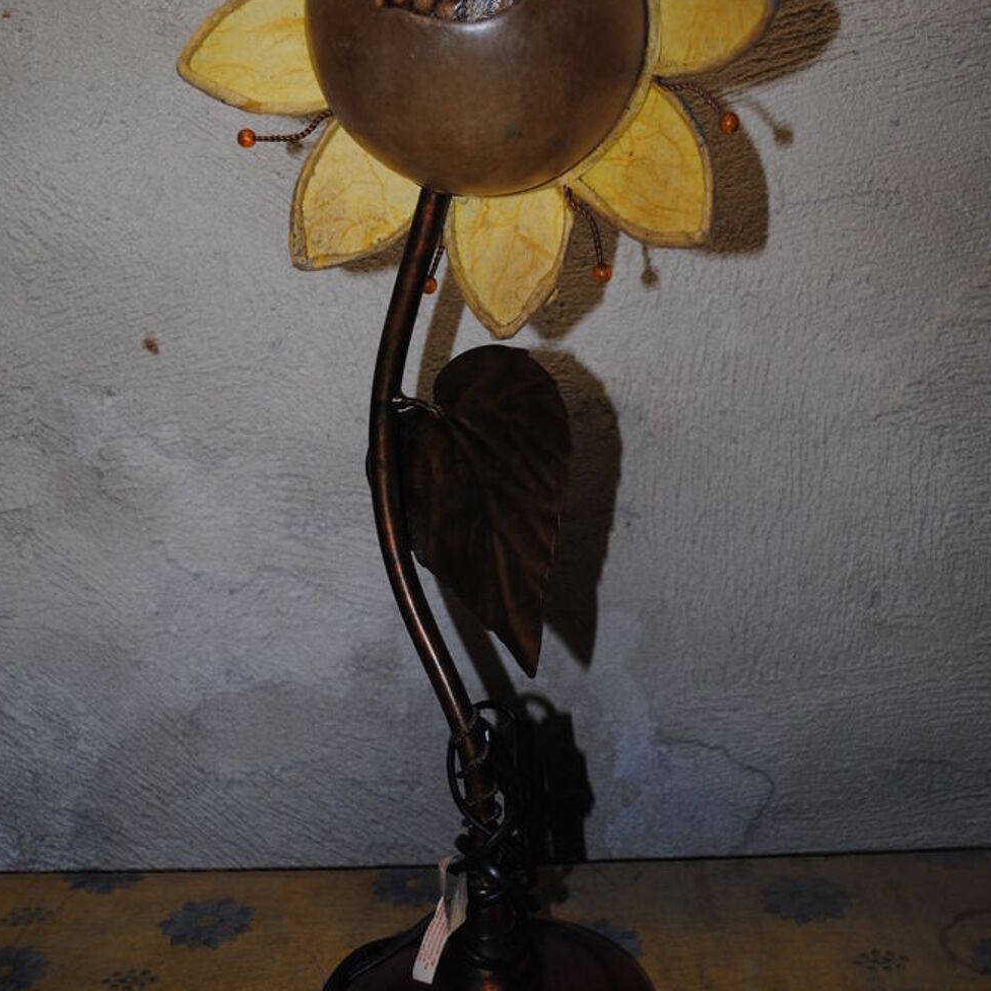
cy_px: 417
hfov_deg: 39.2
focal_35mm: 43
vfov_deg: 39.1
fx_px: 1393
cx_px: 486
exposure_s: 1/60
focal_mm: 22
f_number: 4
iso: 200
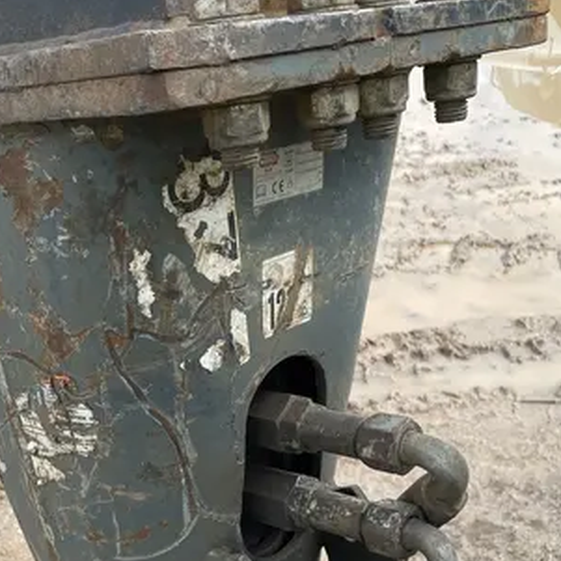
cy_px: 435
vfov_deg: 30.0
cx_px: 144
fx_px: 1027
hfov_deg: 30.1
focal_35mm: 56
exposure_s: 1/1350
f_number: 1.6
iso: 50
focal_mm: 4.2
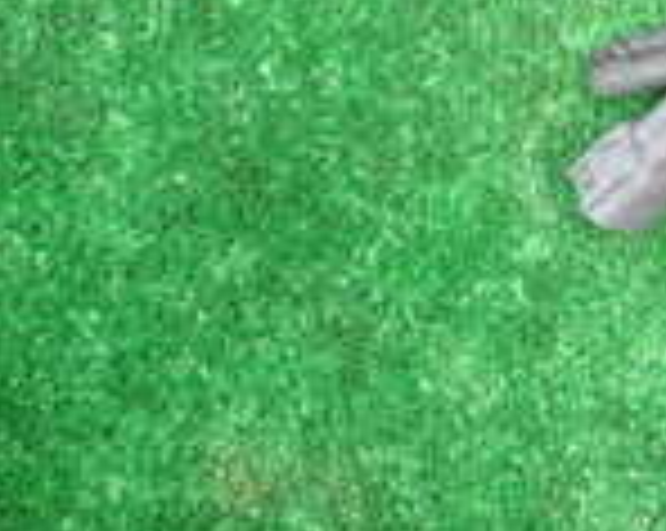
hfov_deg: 13.8
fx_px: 2343
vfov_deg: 12.5
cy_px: 702
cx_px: 1332
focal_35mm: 119
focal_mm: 5.4
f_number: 2.3
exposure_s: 1/60
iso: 200
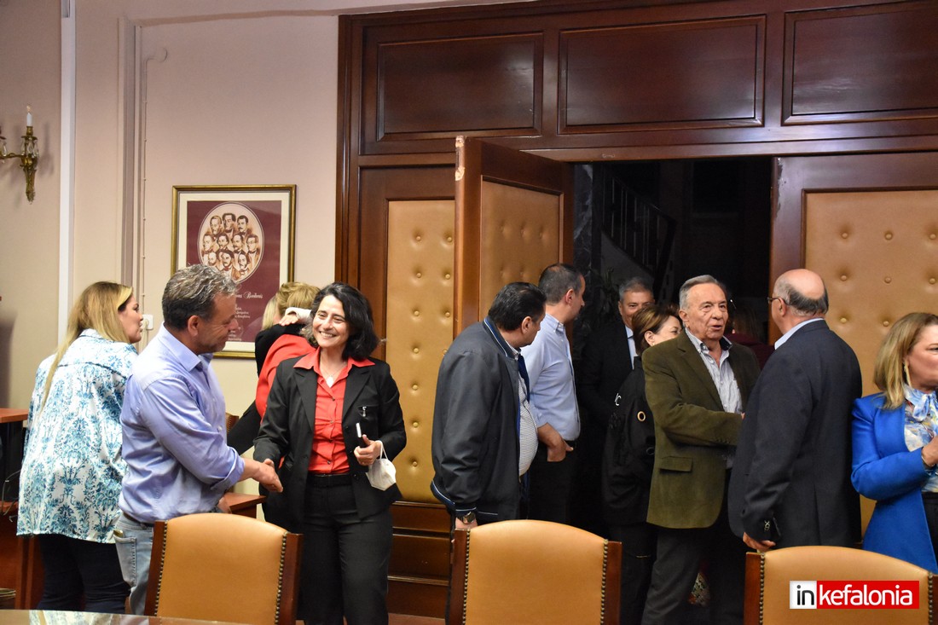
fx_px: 1016
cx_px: 469
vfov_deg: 34.2
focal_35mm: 39
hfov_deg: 49.6
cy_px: 312
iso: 6400
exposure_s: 1/200
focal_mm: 26
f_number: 4
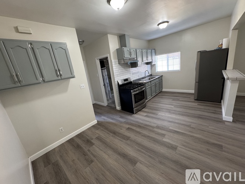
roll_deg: +8.1
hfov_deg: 102.1
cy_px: 92
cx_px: 122
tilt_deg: -15.5
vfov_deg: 85.7
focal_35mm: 14
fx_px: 99
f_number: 2.2
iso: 250
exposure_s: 1/60
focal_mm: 2.22
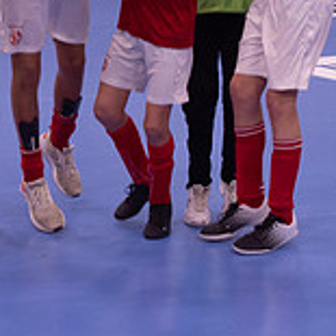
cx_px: -15
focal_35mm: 136
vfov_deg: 12.7
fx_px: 1494
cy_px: 4
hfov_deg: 12.6
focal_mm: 40
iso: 1600
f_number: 3.5
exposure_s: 1/200
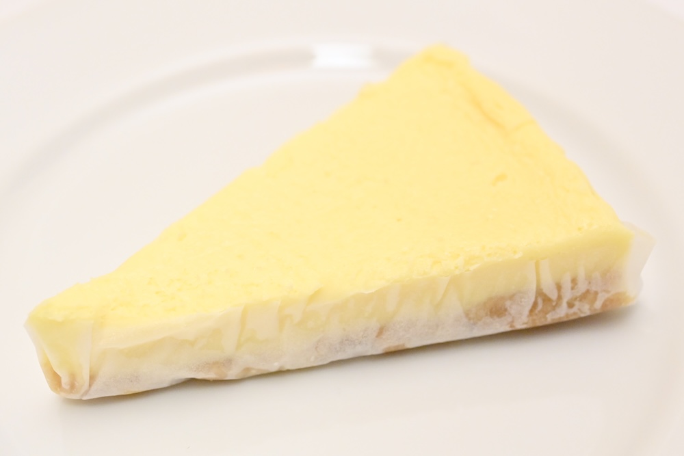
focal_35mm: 60
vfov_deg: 22.6
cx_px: 342
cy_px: 228
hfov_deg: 33.4
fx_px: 1140
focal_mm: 60
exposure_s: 1/250
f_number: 7.1
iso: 6400
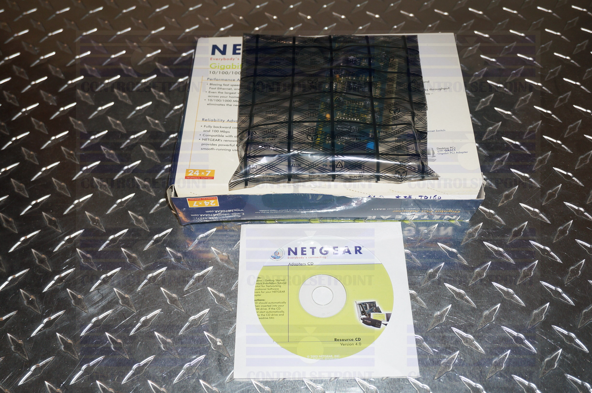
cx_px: 296
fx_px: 591
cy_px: 196
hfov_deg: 53.2
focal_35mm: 36
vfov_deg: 36.8
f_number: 4.5
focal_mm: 24
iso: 320
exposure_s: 1/60
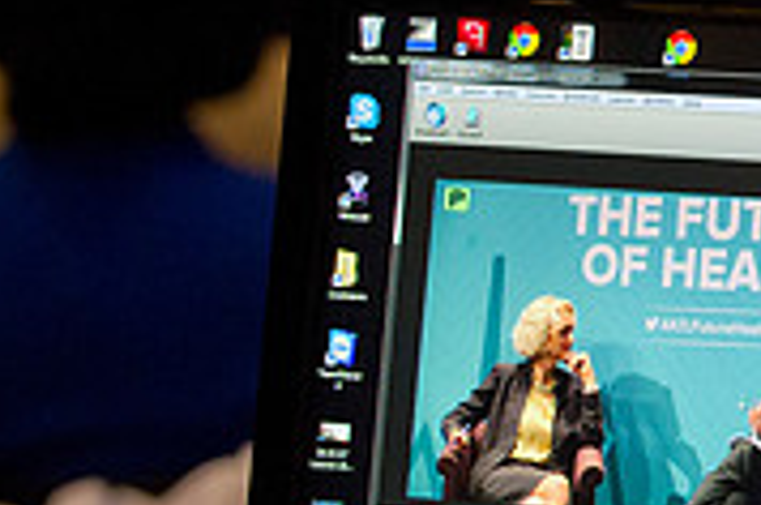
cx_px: 1223
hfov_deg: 6.9
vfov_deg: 4.7
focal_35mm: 294
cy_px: 120
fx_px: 6204
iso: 2500
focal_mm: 90
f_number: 4
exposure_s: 1/200
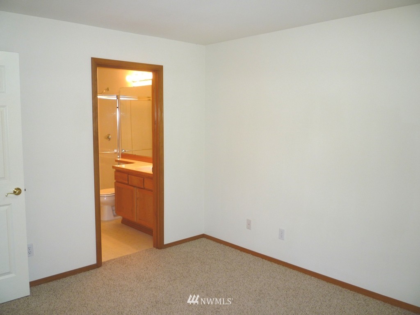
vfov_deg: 48.2
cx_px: 210
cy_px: 158
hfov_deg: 61.7
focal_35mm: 29
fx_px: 352
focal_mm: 5.2
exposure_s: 1/30
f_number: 3.3
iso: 100
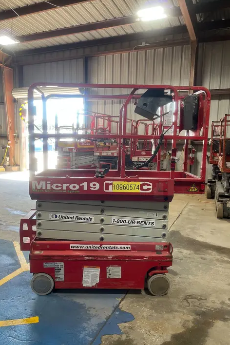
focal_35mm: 28
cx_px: 107
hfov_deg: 46.4
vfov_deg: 65.5
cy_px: 174
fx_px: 268
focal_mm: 5.1
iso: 100
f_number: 1.6
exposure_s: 1/120
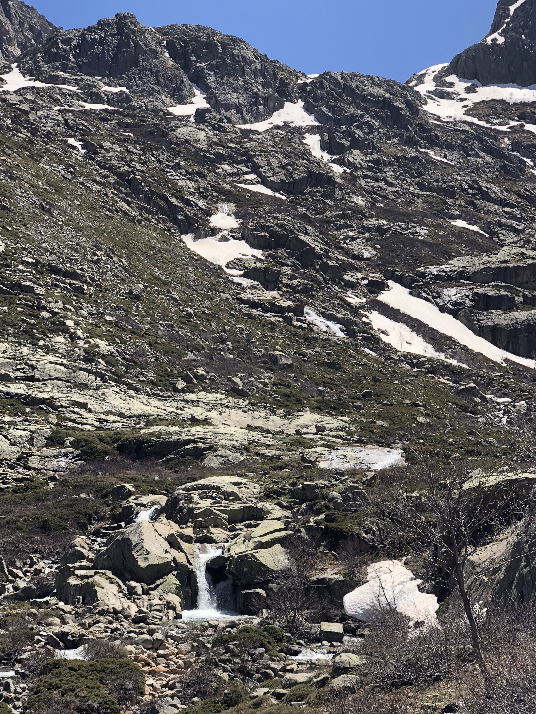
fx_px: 1074
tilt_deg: +10.1
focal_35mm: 52
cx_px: 268
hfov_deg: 28.0
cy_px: 357
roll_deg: -0.3
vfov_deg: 36.8
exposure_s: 1/906
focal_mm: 6
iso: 16
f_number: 2.4
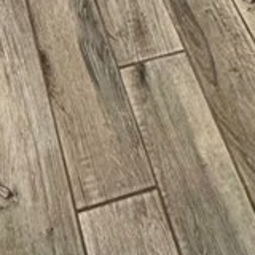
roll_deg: +0.7
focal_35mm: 79
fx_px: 658
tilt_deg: -16.4
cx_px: 14
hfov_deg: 21.3
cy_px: -512
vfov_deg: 11.5
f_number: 2.2
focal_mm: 2.22
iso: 250
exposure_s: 1/120
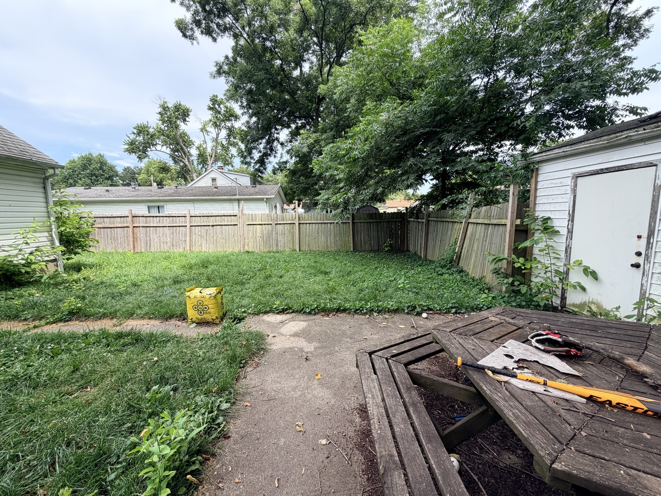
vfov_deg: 85.7
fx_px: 267
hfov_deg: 102.1
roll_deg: +1.7
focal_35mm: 14
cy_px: 248
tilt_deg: -7.4
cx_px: 330
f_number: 2.2
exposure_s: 1/502
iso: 50
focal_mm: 2.22
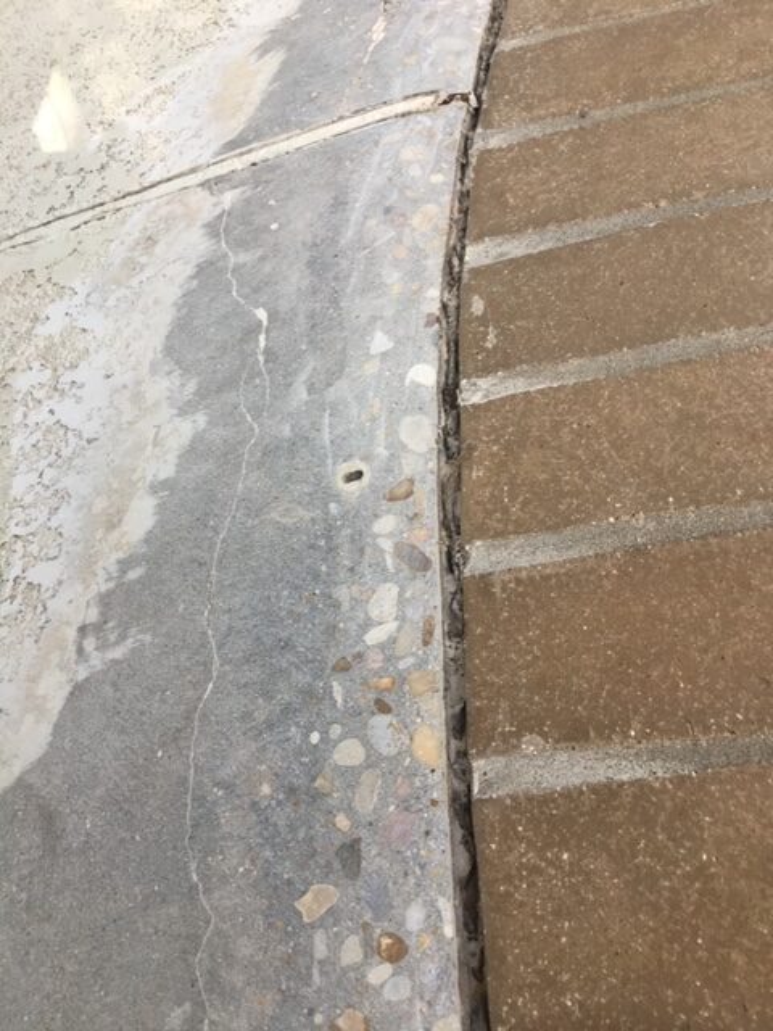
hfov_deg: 48.2
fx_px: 863
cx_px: 386
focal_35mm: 29
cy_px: 516
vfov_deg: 61.7
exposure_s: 1/120
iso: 32
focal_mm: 4.15
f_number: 2.2
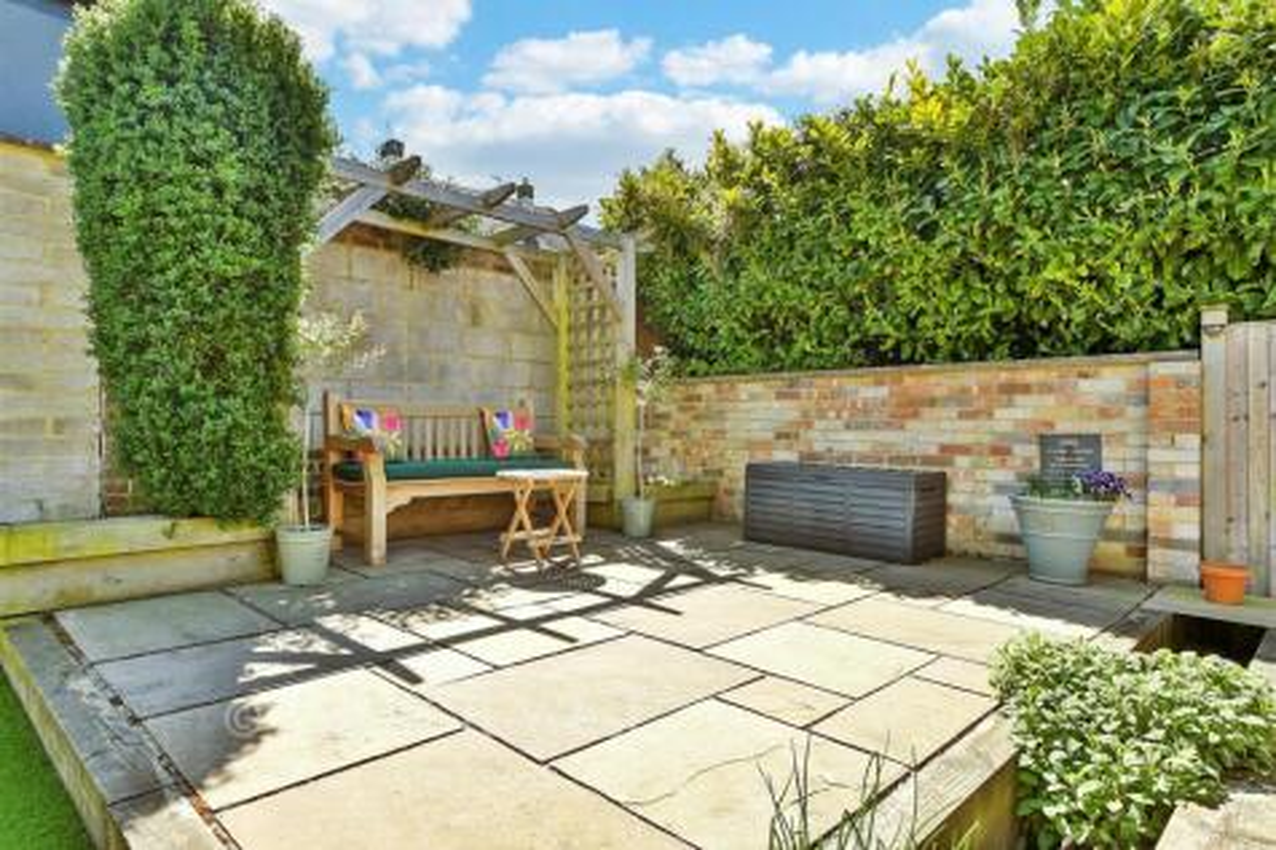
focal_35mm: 21
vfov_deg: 59.5
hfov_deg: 81.2
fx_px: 744
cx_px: 638
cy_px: 425
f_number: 8
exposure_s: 1/50
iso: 160
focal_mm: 14
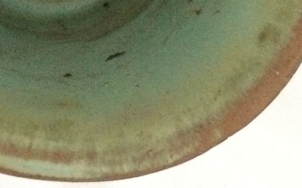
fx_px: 782
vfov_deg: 13.1
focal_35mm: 95
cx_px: 112
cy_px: -88
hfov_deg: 21.8
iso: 640
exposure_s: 1/17
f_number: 2.2
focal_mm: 4.15
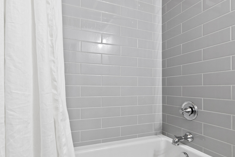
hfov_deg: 83.9
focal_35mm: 20
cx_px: 113
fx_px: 131
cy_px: 86
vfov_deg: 61.8
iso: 100
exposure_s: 1.3
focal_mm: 10
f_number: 8
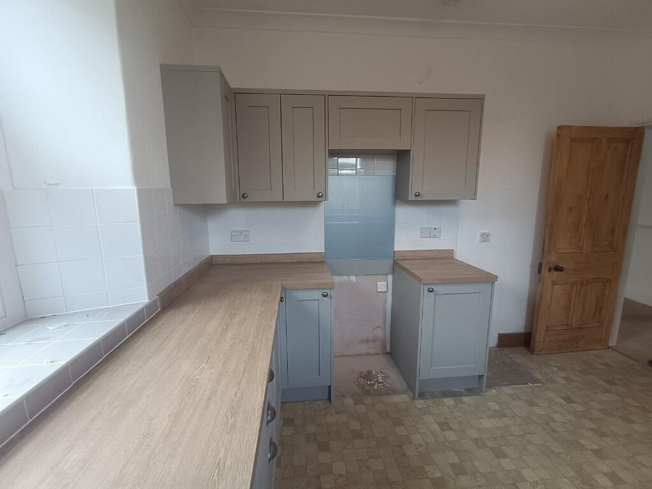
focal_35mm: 16
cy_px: 244
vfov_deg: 78.1
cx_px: 326
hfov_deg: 94.5
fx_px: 301
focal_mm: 1.66
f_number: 2.2
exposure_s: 1/50
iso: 203
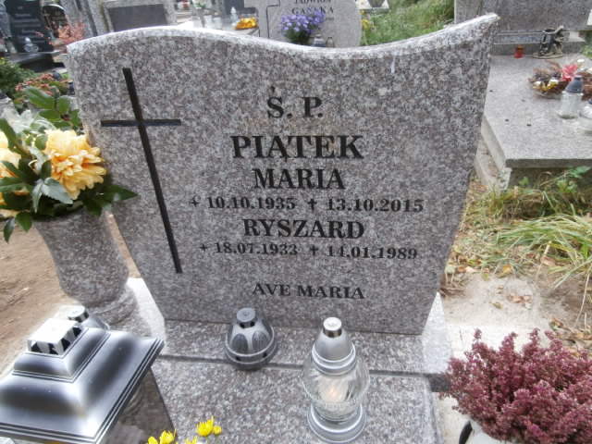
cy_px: 222
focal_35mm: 24
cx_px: 296
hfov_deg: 71.6
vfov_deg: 56.8
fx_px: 410
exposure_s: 1/160
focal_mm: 4.2
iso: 100
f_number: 3
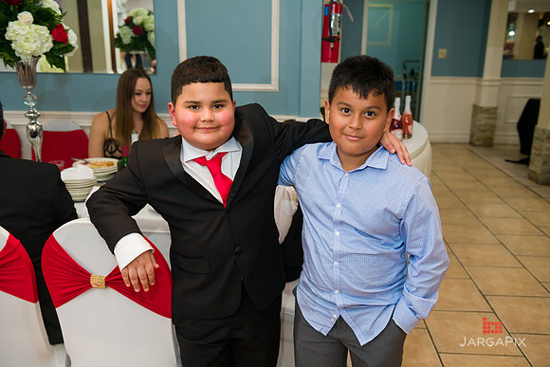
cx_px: 275
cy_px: 184
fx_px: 489
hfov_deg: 58.7
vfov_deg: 41.1
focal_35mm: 32
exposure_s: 1/125
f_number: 4
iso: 1250
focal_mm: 32
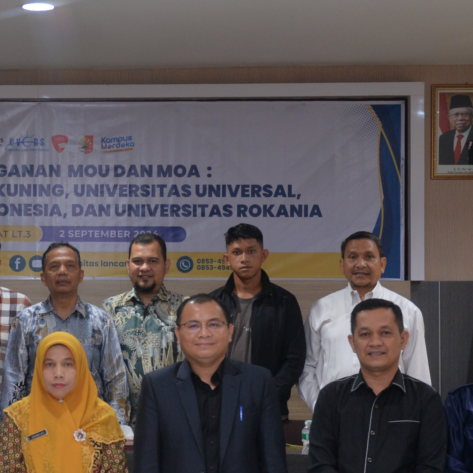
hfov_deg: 17.8
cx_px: -9
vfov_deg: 18.3
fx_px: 1469
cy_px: 309
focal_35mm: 95
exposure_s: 1/80
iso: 800
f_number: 2.8
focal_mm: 34
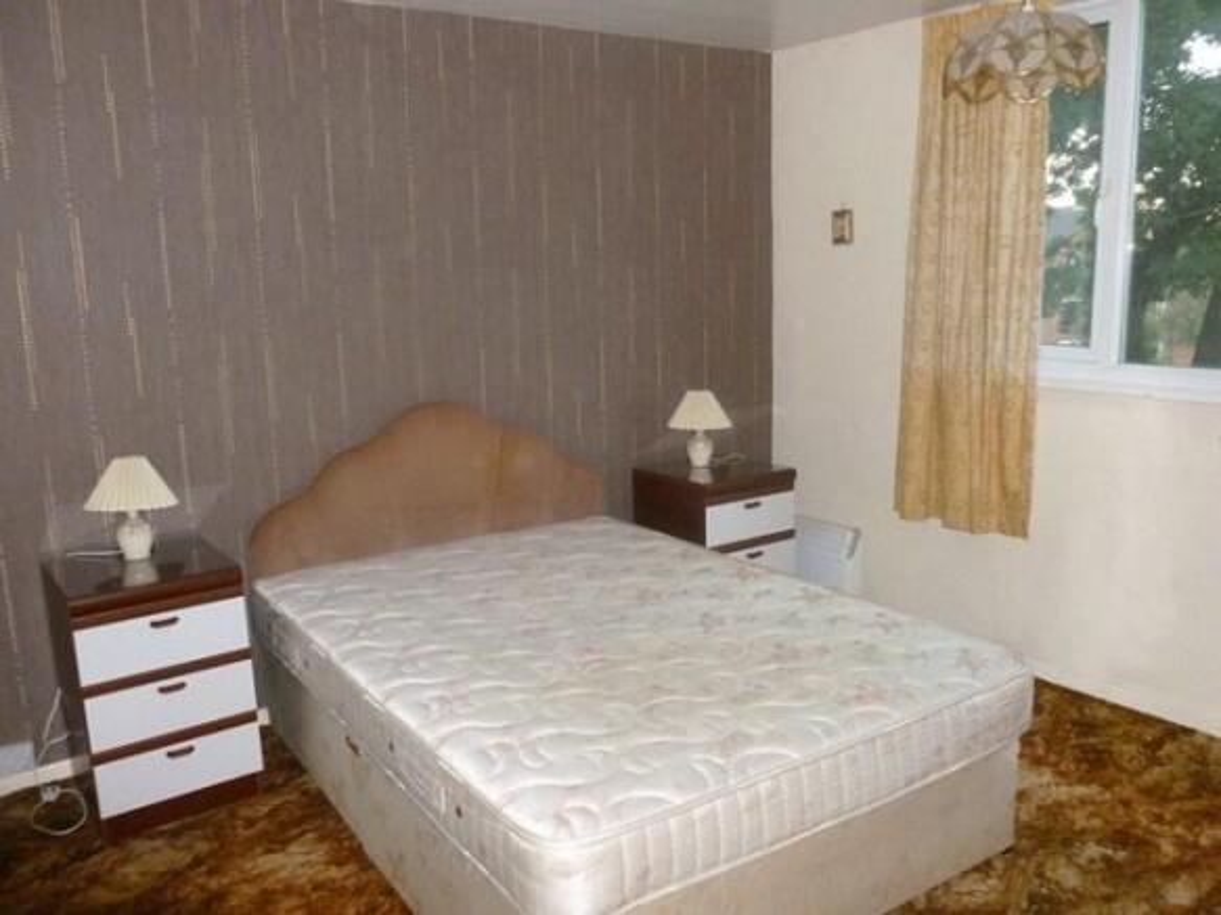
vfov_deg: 49.7
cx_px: 610
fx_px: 987
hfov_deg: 63.5
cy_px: 458
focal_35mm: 28
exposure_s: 1/60
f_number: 3.3
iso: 500
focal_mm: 5
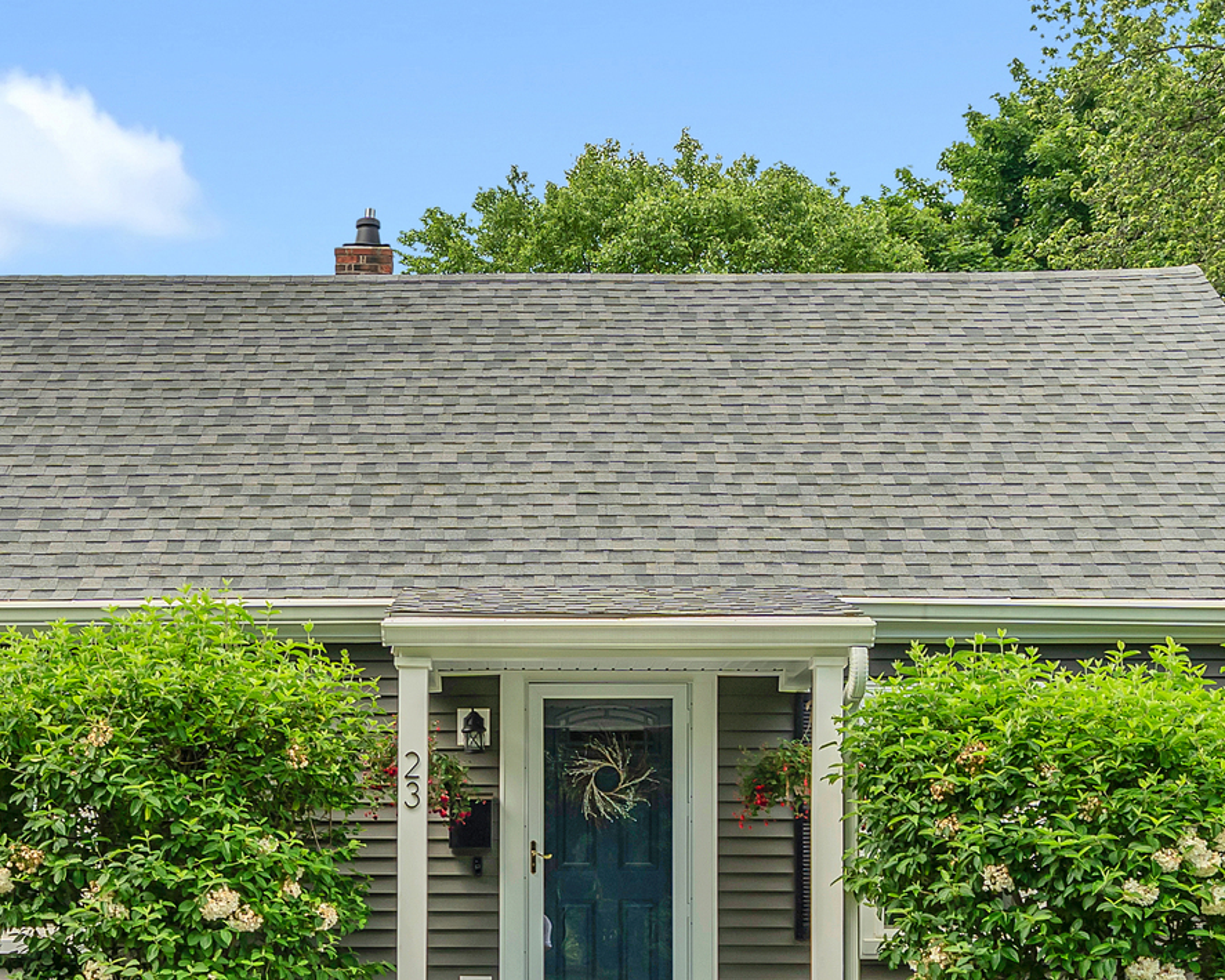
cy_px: 812
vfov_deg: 28.4
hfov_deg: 36.0
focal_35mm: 52
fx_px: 1886
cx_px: 550
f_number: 7.1
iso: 125
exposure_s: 1/60
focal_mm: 16
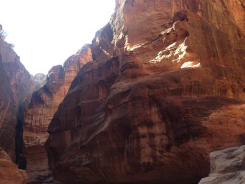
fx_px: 234
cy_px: 92
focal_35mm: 33
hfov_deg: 55.4
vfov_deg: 42.9
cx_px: 122
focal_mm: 4.12
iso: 50
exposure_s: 1/245
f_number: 2.4
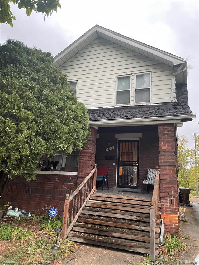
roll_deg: -2.6
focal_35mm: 26
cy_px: 132
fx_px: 199
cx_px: 100
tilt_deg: +13.4
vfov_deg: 67.3
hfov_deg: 53.1
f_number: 1.6
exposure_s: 1/84
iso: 125
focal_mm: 4.2
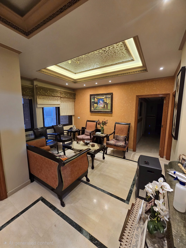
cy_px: 124
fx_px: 93
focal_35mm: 13
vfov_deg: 106.2
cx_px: 93
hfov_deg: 89.9
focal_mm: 2.2
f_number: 2.2
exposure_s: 1/60.2
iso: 250
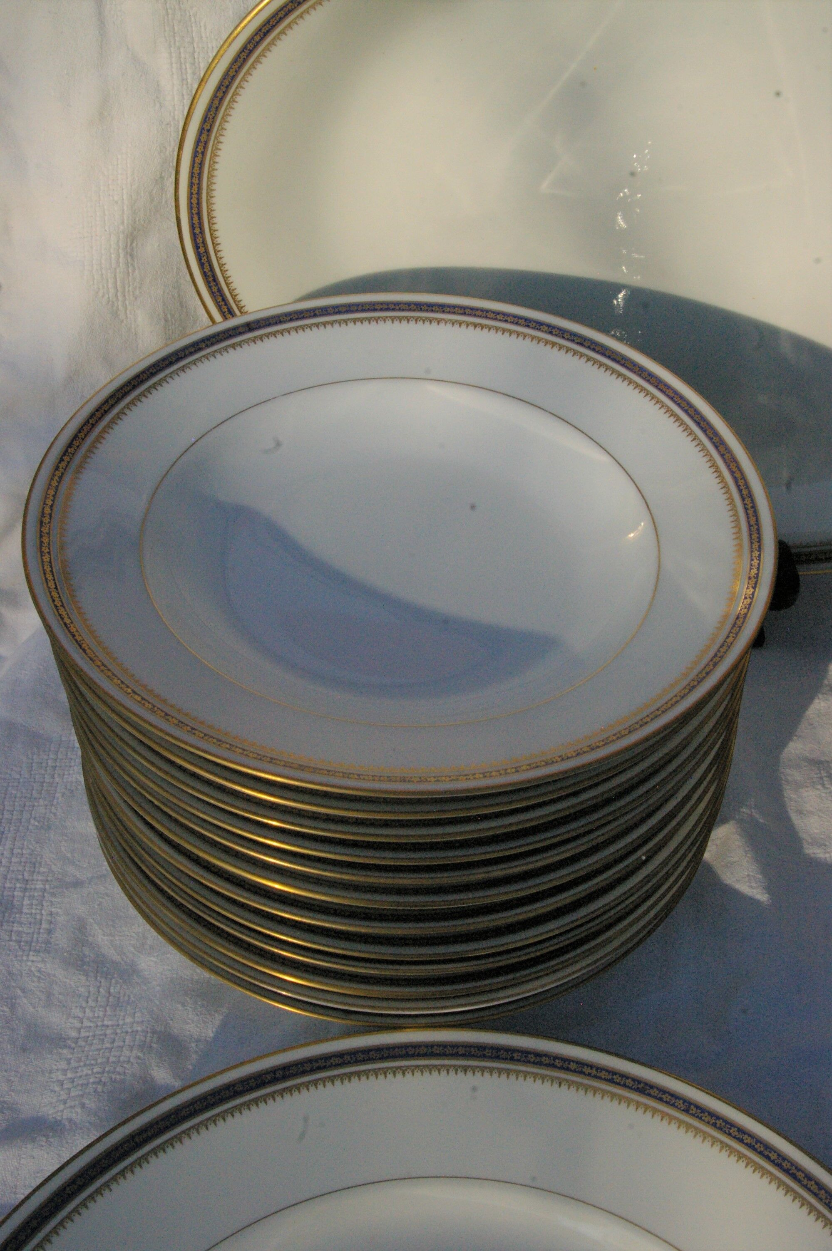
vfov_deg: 49.6
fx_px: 1355
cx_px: 416
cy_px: 626
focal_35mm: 39
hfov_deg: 34.1
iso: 1600
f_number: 16
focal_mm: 26
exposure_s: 1/1000
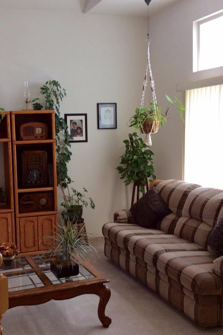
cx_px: 67
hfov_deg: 29.5
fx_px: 418
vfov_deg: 43.6
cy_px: 169
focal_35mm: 45
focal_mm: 3.3
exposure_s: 1/30
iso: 32
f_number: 2.4
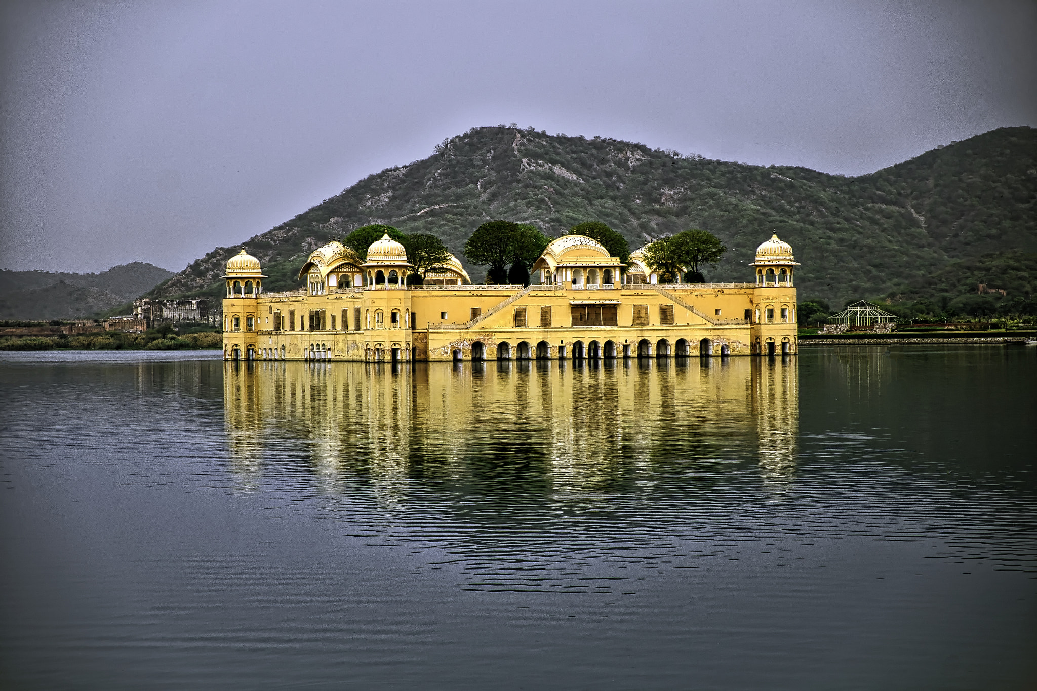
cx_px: 518
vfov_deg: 16.5
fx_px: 2390
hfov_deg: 24.5
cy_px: 346
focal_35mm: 83
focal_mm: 55
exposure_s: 1/60
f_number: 4
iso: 320
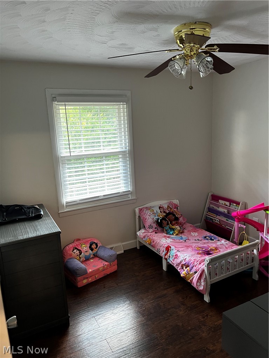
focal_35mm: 26
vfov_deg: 67.3
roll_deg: +2.4
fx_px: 269
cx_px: 134
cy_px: 179
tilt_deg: -11.1
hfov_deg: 53.1
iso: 200
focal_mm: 5.7
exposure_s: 1/60
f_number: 1.5
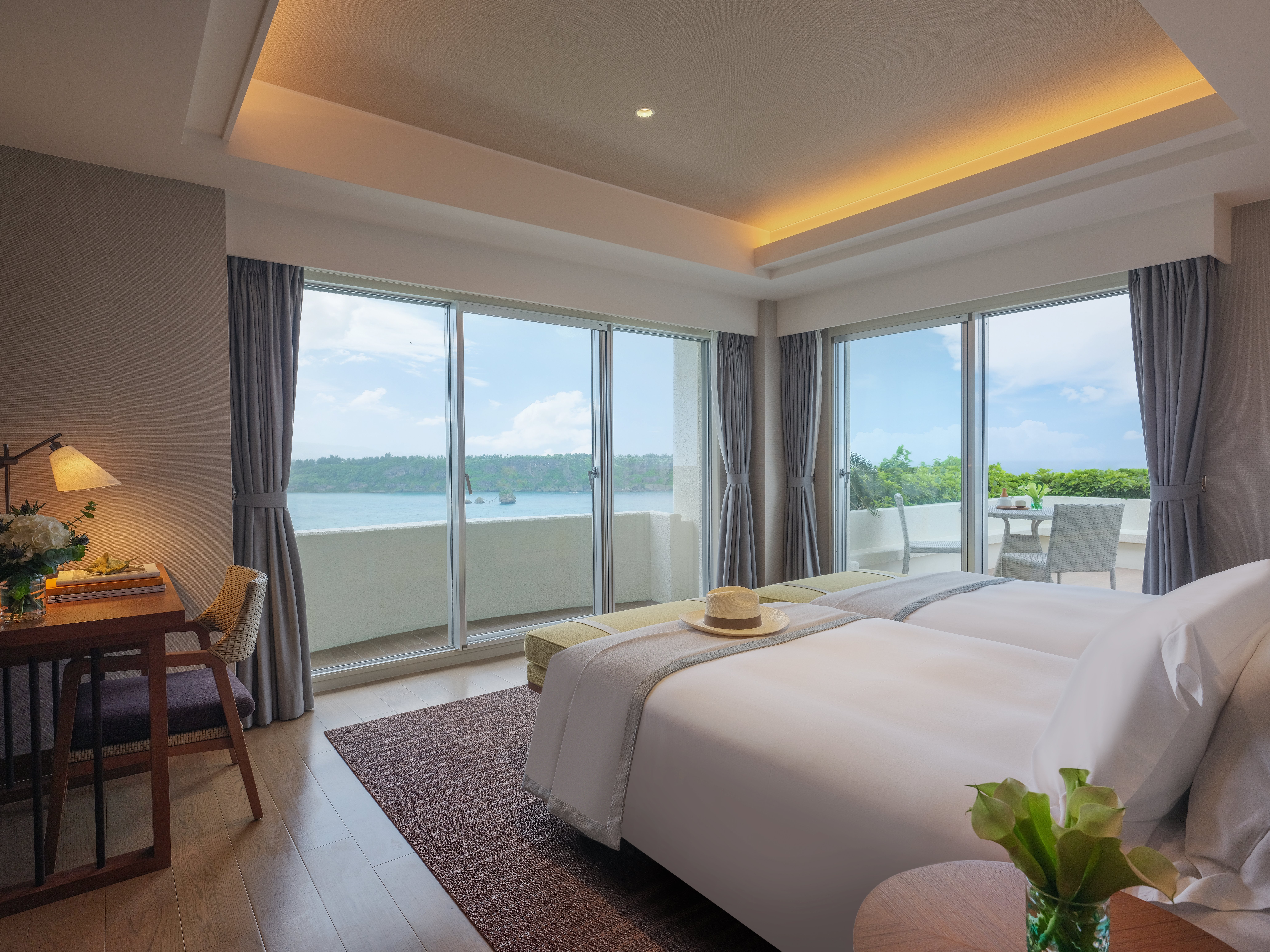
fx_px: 660
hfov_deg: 87.8
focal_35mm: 18
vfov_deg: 71.6
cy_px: 476
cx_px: 635
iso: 500
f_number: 11
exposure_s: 1/10
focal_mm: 23
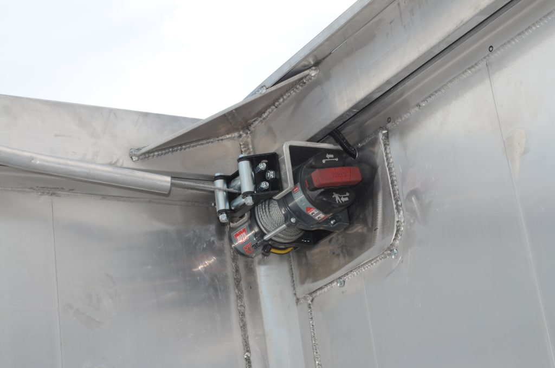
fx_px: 1109
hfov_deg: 28.1
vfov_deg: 18.9
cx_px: 278
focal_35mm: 72
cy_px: 184
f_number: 7.1
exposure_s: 1/250
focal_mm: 48
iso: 200
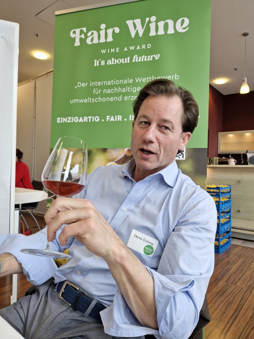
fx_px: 225
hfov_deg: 58.9
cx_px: 127
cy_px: 170
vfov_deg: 73.9
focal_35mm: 23
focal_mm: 5.54
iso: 64
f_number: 1.8
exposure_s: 1/100
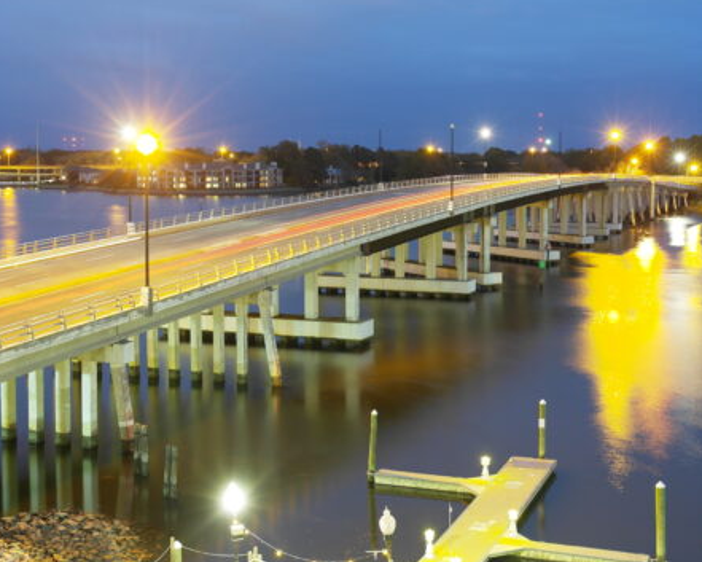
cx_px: 392
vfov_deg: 30.8
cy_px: 221
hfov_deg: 38.0
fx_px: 1018
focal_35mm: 49
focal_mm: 20
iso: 200
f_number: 5.6
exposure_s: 20
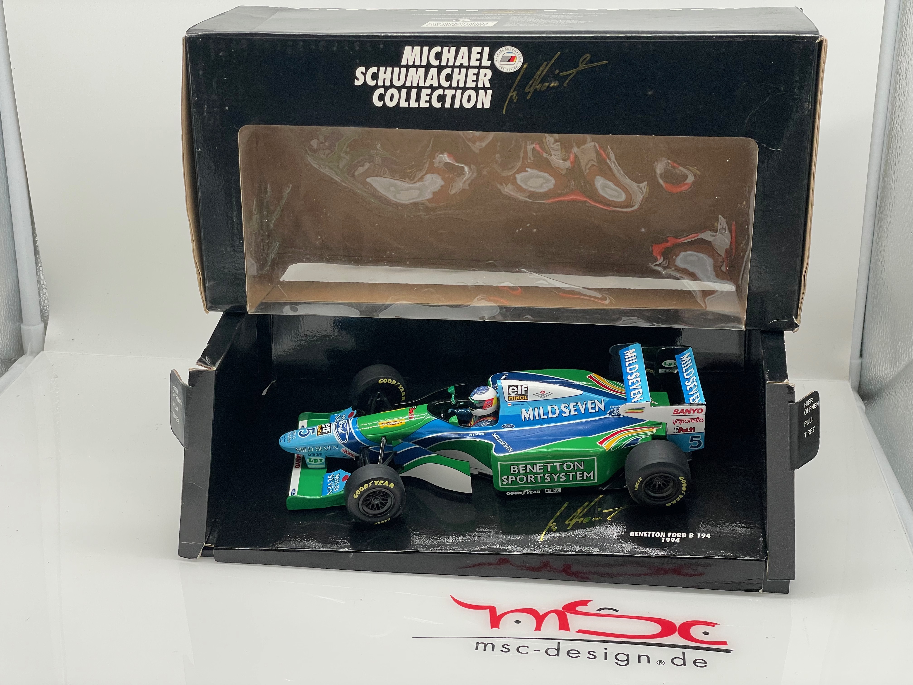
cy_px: 342
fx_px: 1372
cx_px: 456
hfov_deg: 36.8
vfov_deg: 28.0
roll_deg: -0.9
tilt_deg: -20.9
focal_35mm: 52
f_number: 2
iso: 64
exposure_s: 1/75
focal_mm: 6
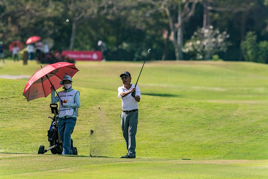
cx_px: 134
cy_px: 90
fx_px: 4839
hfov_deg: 3.2
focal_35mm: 650
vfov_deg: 2.1
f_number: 8
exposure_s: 1/2500
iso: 450
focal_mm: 650
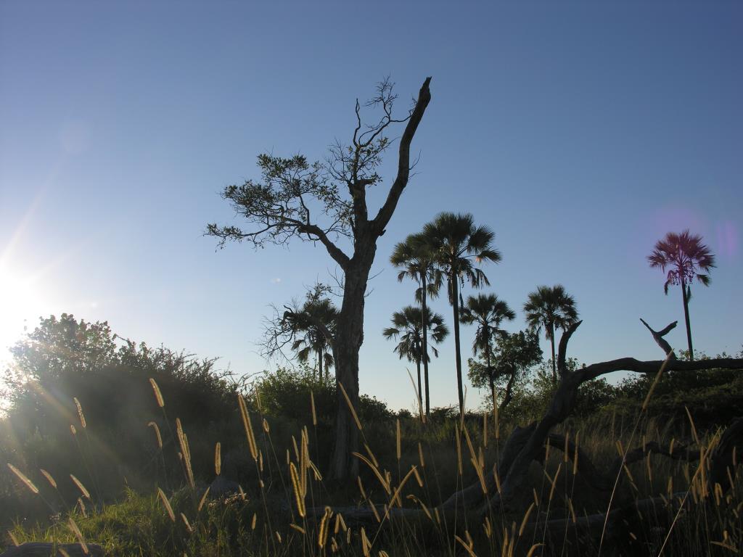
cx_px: 372
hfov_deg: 52.6
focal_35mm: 35
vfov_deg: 40.7
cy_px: 278
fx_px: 751
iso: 50
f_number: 6.3
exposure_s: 1/268
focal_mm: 8.9
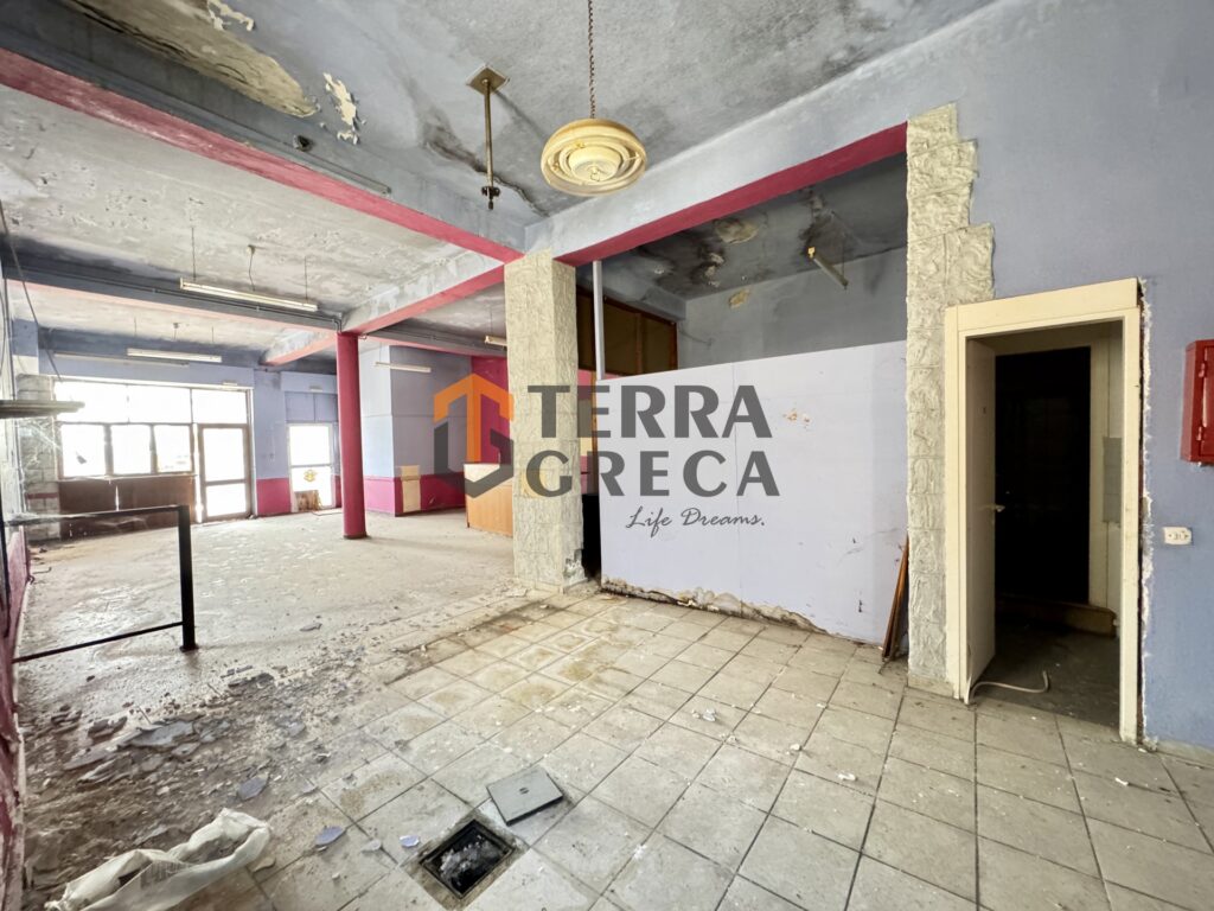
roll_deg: +2.2
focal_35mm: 14
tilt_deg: -2.2
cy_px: 456
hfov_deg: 102.1
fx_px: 491
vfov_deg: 85.7
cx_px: 607
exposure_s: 1/60
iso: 800
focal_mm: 2.22
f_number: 2.2
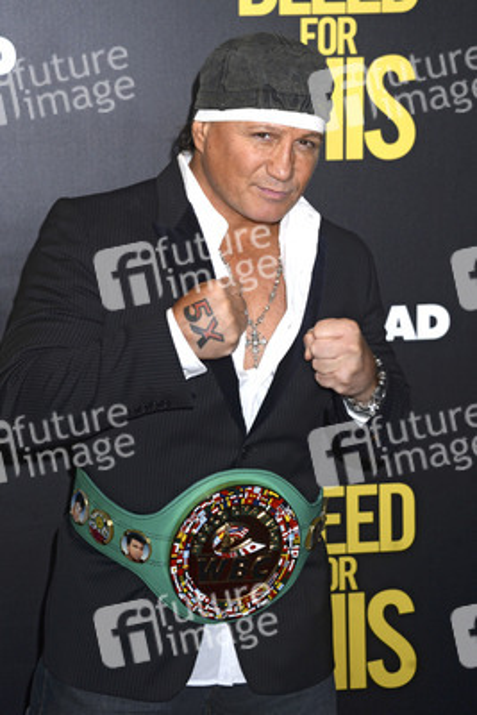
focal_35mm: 68
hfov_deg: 20.0
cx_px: 238
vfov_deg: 29.6
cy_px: 358
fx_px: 1350
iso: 800
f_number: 5.6
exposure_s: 1/250
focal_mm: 68
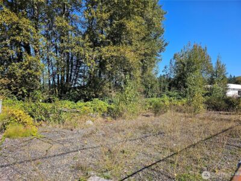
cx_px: 120
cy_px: 90
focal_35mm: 23
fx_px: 160
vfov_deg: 58.9
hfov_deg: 73.9
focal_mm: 6.3
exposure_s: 1/590
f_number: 1.7
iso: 10
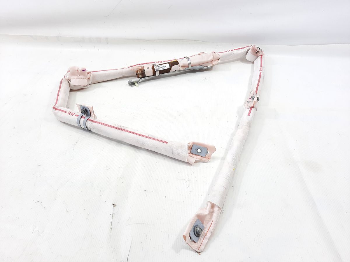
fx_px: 253
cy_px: 131
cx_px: 175
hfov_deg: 69.4
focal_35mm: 25
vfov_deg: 54.9
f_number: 2
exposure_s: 1/50
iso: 50
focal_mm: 4.6
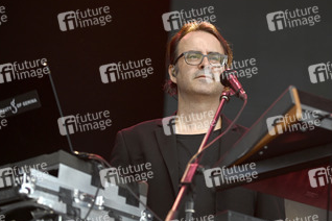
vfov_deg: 8.1
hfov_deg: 12.1
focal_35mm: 170
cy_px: 149
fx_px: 1568
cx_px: 203
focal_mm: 120
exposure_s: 1/640
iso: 200
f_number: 2.8
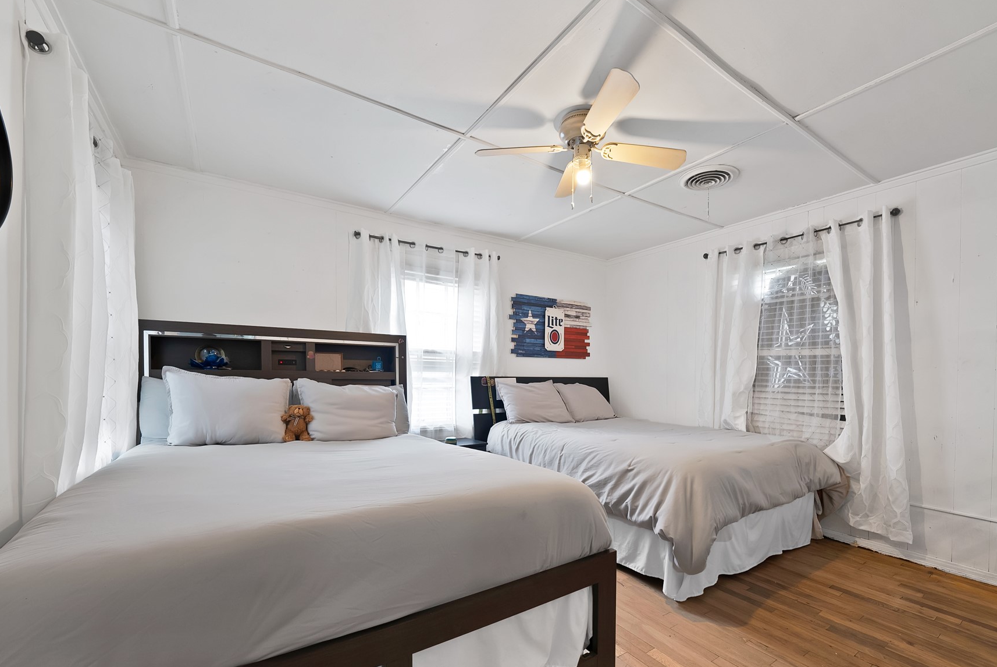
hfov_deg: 104.1
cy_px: 371
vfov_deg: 81.0
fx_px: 388
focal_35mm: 14
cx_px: 524
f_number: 9
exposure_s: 1/1.25
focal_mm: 12
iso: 640
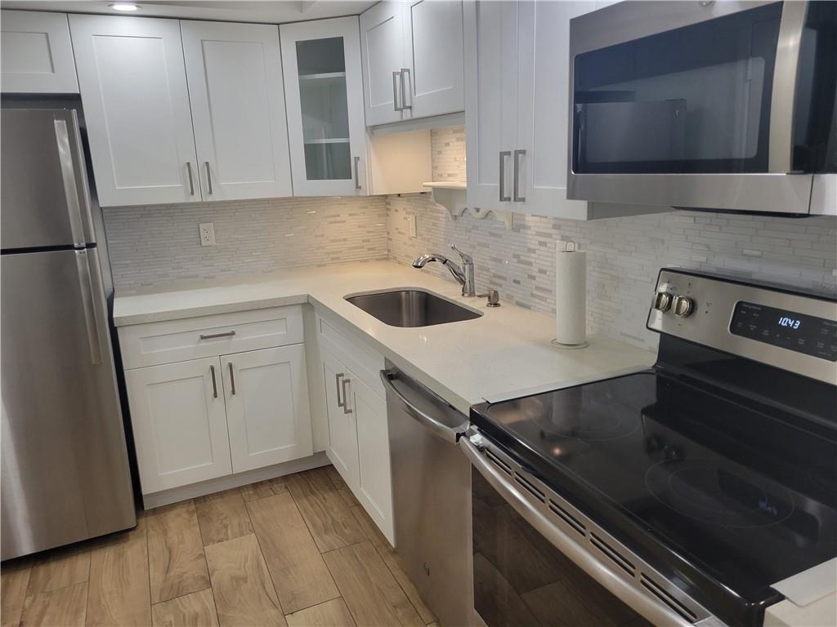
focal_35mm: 26
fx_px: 629
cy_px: 314
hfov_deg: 67.3
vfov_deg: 53.1
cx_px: 418
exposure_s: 1/120
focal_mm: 5.4
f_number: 1.8
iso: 160
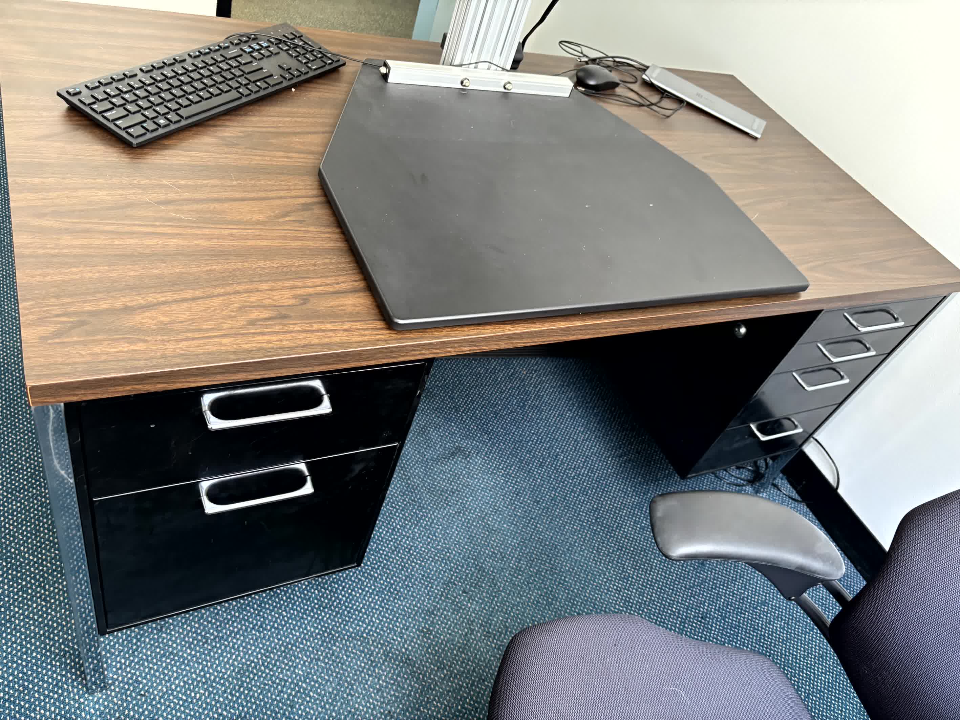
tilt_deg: -43.4
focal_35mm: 26
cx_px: 480
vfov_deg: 53.1
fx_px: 721
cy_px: 360
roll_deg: -23.2
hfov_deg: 67.3
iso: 320
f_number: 1.6
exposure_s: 1/60
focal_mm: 5.96
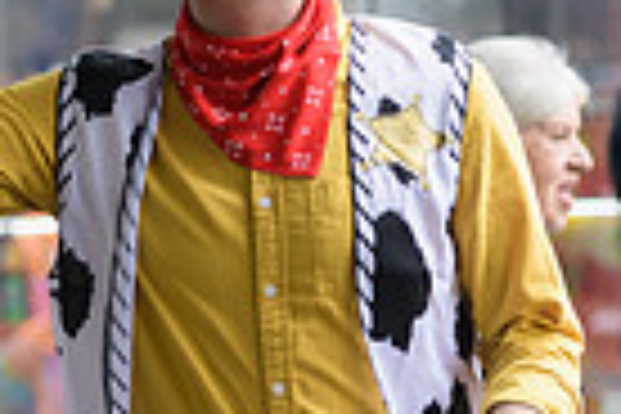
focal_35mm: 388
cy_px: 146
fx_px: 6692
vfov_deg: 3.5
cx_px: 288
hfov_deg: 5.3
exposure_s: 1/250
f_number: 3.2
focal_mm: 92
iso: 400
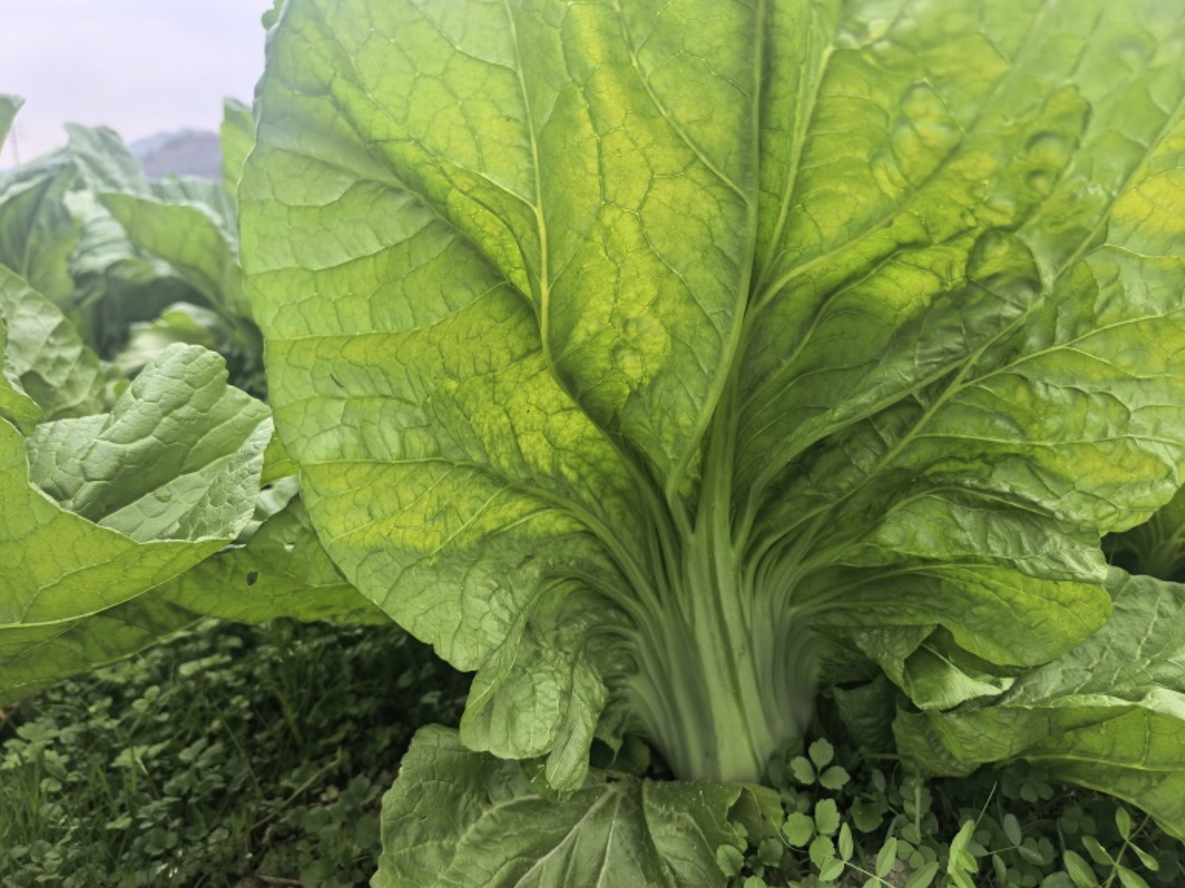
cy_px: 436
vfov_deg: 54.9
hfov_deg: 69.4
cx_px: 569
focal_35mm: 25
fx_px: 856
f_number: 1.4
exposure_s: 1/100
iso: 80
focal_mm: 5.75
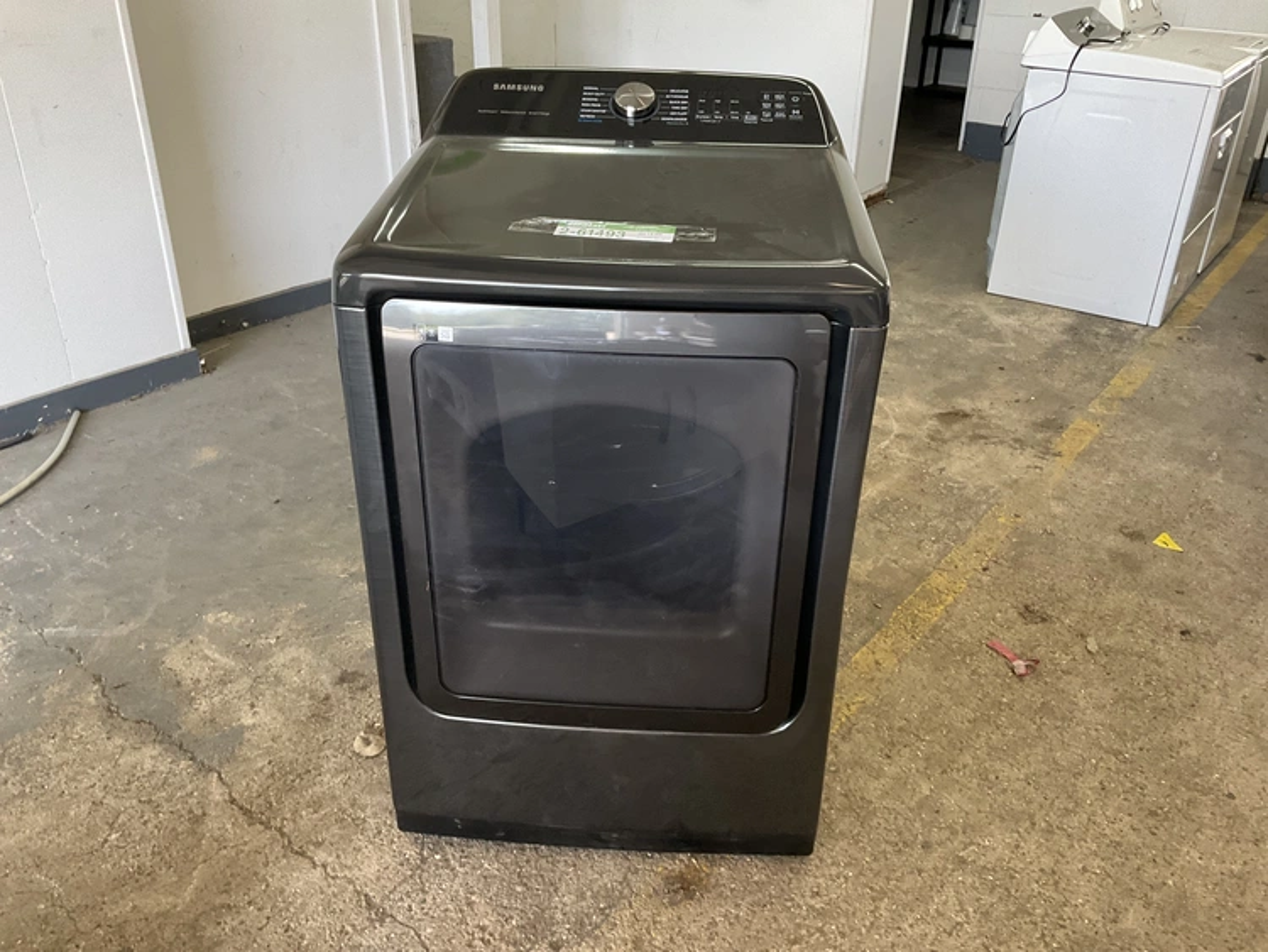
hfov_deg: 61.6
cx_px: 634
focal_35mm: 29
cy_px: 476
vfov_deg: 48.3
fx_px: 1063
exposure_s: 1/60
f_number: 1.8
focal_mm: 3
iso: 80
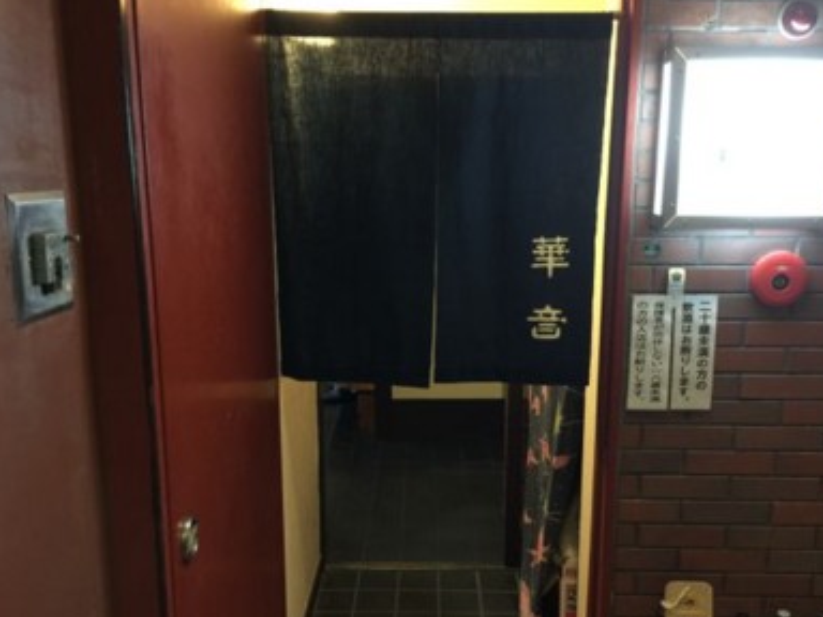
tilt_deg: -11.7
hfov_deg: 53.9
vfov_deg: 41.7
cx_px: 442
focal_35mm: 34
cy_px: 341
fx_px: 808
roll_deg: -1.6
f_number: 2.2
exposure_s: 1/4
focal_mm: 4.15
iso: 64
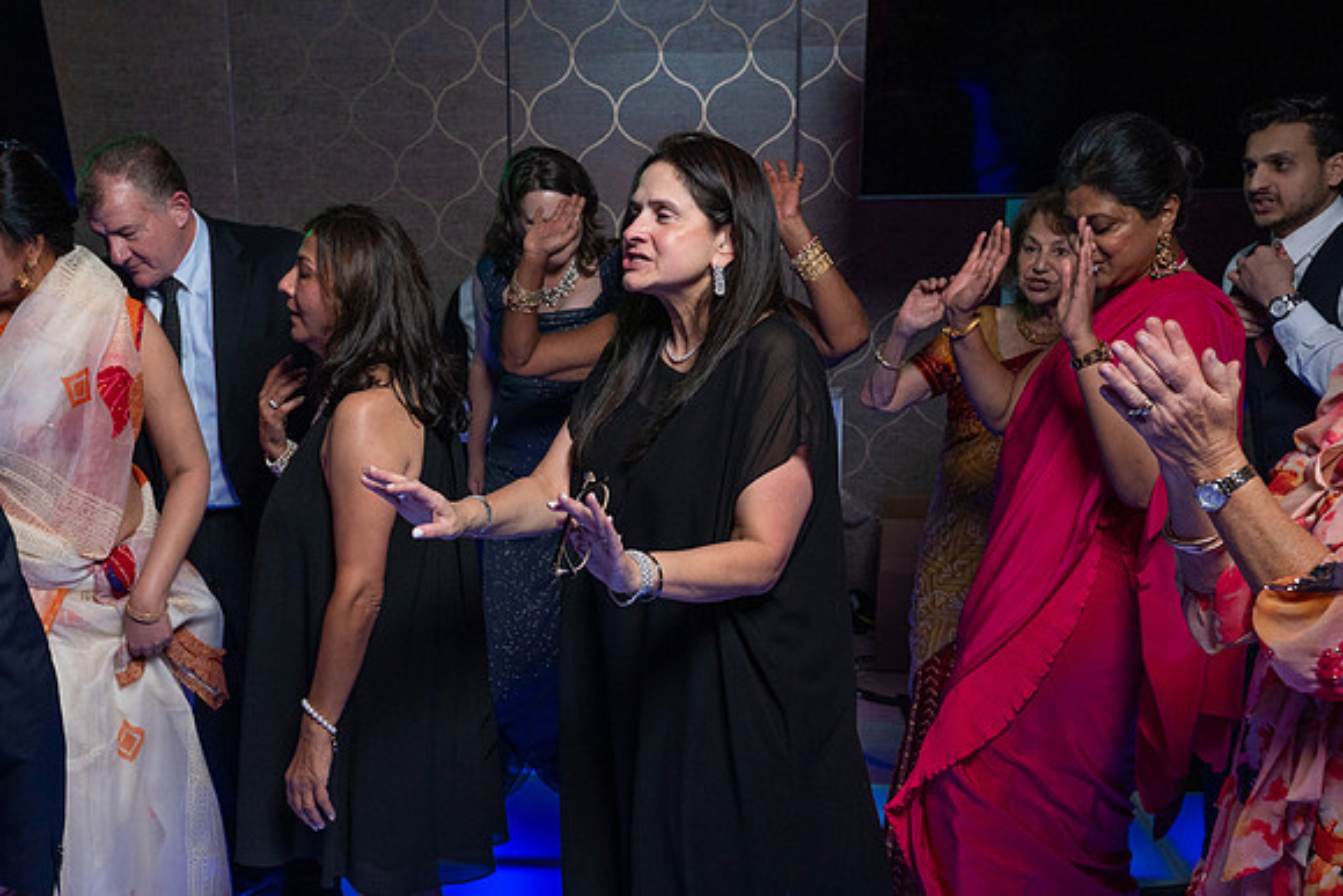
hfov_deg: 44.7
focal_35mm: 43
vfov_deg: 30.8
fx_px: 1622
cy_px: 551
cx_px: 517
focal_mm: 34
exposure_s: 1/200
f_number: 5.6
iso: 2000
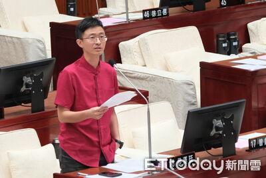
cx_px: 133
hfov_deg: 11.5
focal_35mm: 179
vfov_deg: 7.7
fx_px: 1323
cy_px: 89
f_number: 4
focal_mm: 119.2
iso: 1600
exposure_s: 1/250
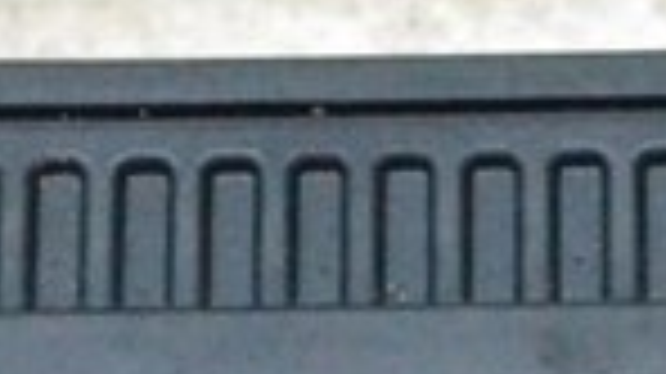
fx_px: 5982
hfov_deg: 6.4
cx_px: 608
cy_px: 667
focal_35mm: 339
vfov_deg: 3.6
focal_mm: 50
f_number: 10
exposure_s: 1/125
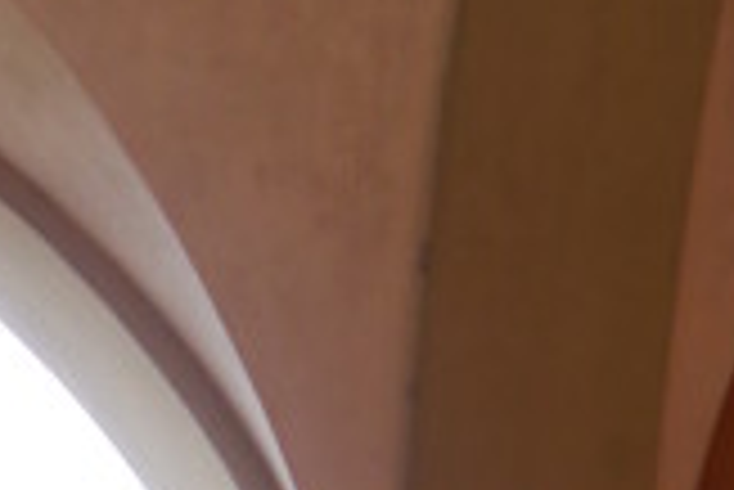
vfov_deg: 4.0
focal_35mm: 339
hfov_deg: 5.9
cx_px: -820
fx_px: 6918
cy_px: 1200
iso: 160
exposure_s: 1/80
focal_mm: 26
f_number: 4.7
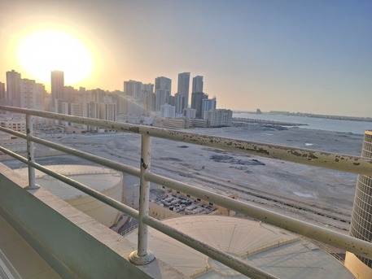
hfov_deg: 73.9
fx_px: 247
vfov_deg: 58.9
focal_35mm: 23
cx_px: 186
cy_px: 140
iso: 40
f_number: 1.8
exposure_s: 1/631
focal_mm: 5.54
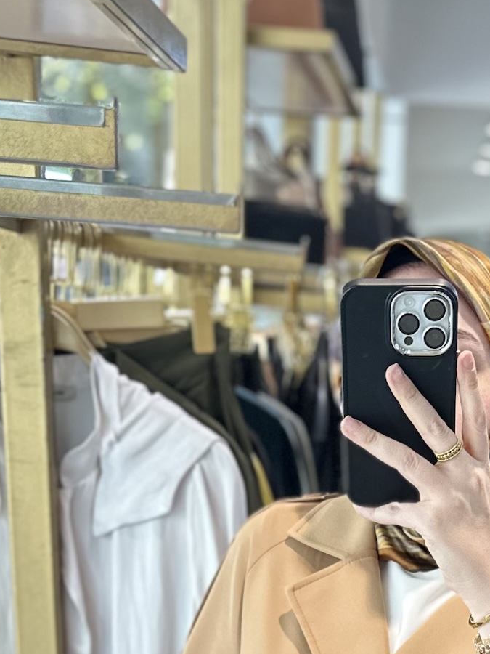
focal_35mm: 80
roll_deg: -5.8
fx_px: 1510
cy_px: 1028
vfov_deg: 20.3
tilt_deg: -23.9
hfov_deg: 17.9
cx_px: 515
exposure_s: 1/121
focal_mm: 6.86
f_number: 1.78
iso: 125
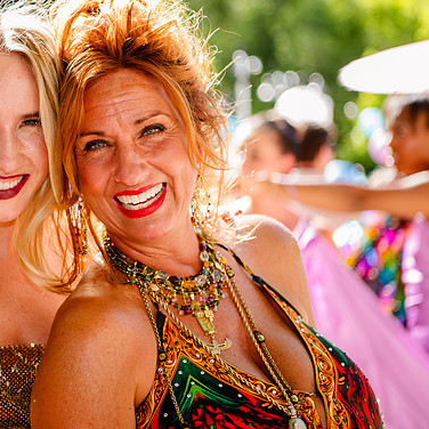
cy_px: 147
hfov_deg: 15.8
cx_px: 111
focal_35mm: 110
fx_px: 1542
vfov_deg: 15.8
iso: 200
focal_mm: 65
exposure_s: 1/320
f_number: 2.8
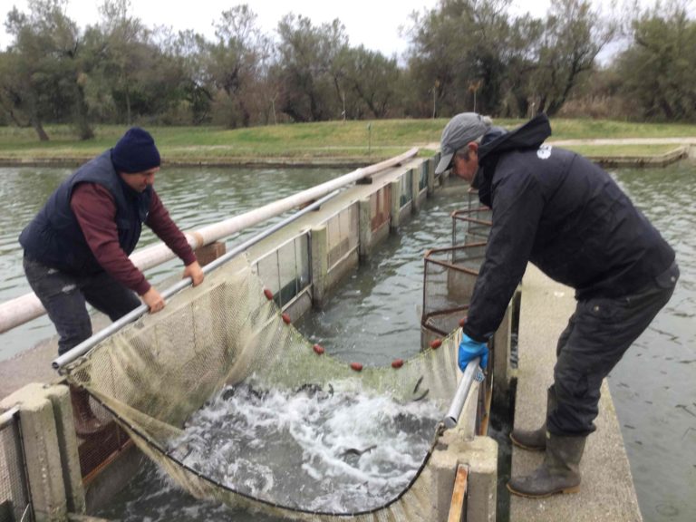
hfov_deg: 58.4
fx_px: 623
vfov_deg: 45.4
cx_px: 348
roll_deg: +1.6
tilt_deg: -13.6
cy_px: 261
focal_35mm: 31
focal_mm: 3.3
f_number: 2.4
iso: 25
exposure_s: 1/100
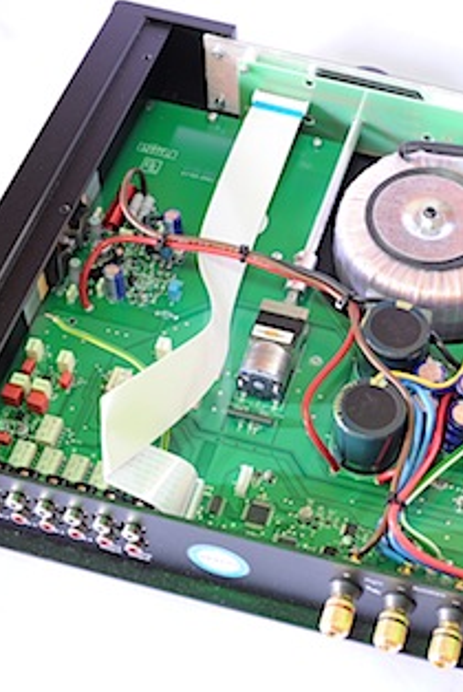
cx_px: 432
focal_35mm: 61
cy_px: 347
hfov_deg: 21.7
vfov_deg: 32.9
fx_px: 1174
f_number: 8
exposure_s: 4
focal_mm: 40
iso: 400
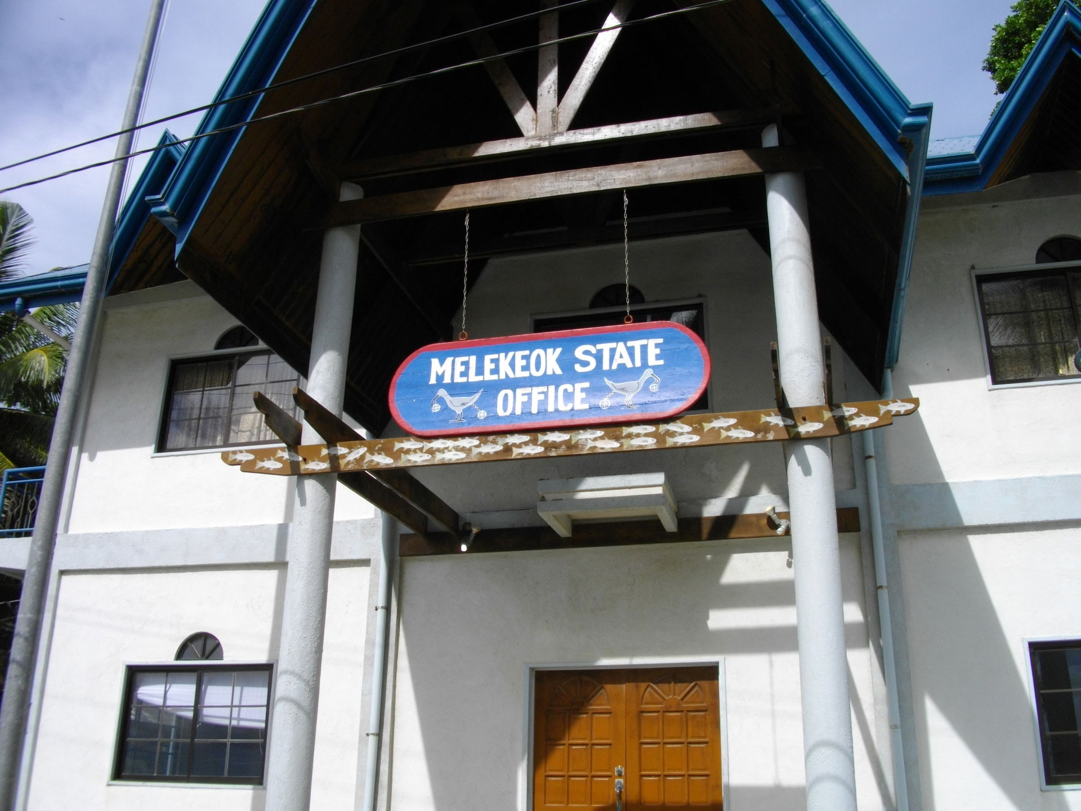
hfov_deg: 56.8
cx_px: 540
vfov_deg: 44.2
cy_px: 406
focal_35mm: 32
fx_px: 999
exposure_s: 1/800
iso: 100
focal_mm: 5.7
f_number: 5.5
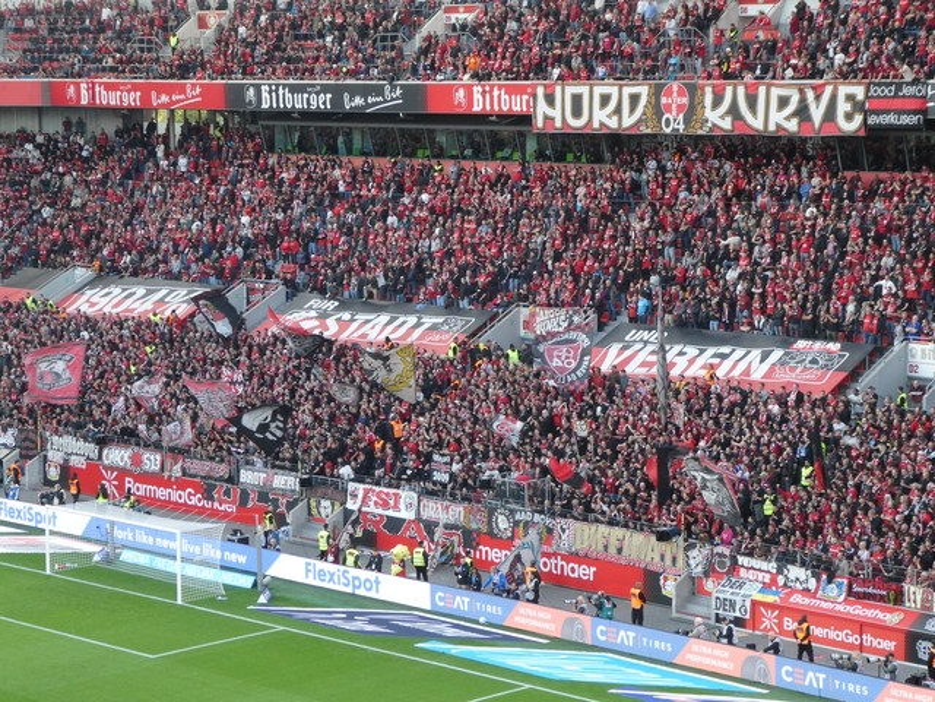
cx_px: 468
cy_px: 351
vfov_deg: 17.6
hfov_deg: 23.3
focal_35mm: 84
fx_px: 2269
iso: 200
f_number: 4.8
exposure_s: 1/80
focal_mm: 15
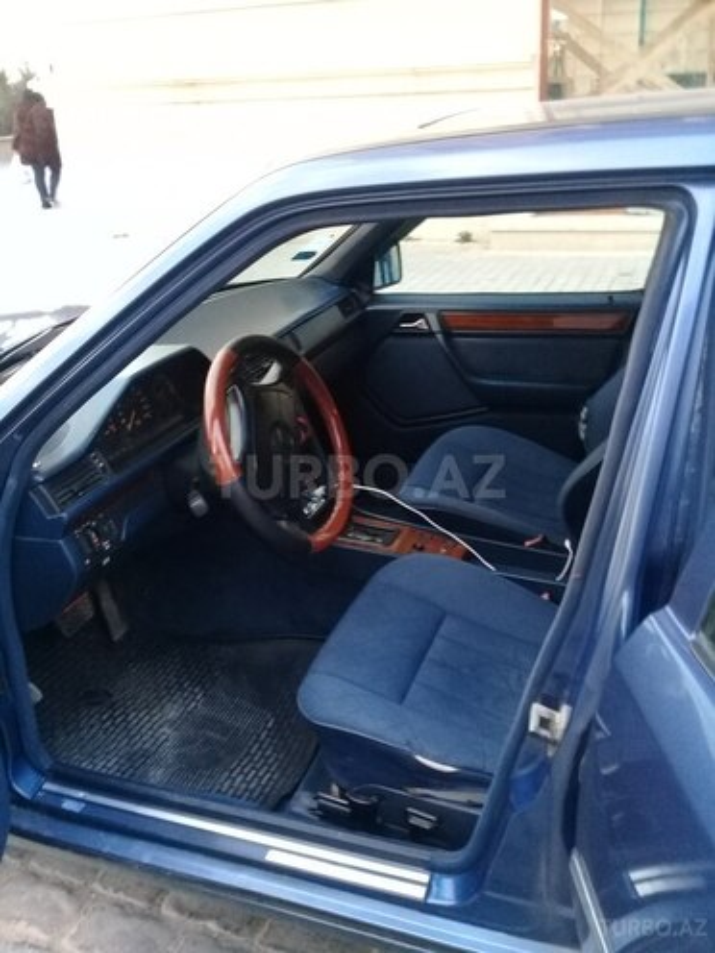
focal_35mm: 31
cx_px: 358
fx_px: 854
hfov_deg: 45.4
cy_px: 476
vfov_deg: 58.4
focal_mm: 3.3
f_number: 2.2
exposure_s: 1/25
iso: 200
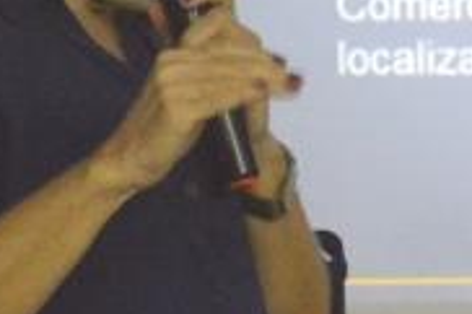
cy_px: -160
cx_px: 480
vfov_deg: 3.4
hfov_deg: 5.1
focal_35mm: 406
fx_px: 5318
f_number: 5.6
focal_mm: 48
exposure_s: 1/60
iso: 3200
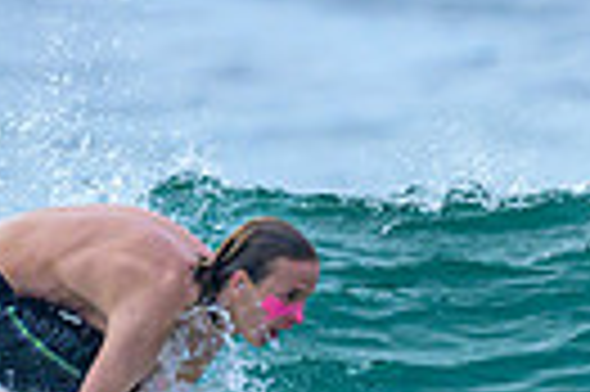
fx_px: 69926
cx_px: 468
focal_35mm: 4272
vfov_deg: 0.3
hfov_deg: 0.5
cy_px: 472
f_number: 6.3
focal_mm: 800
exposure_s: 1/3200
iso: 500
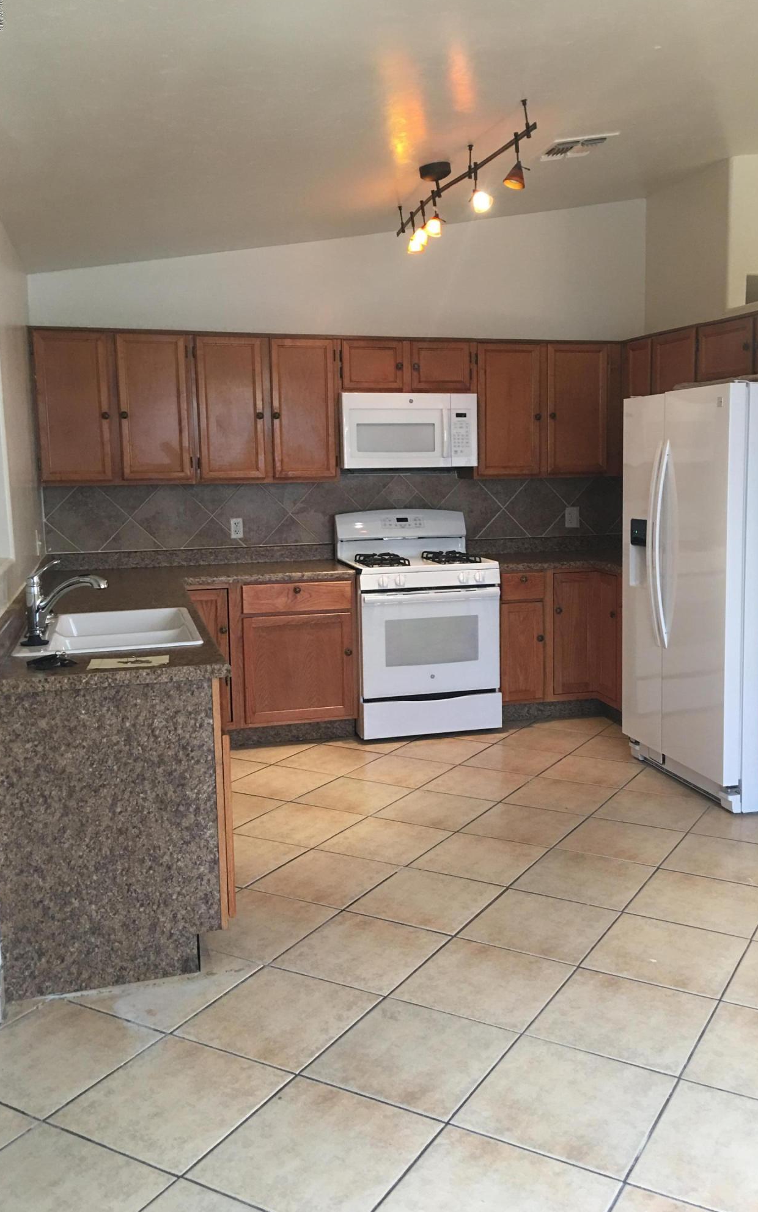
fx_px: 1024
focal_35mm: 31
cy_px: 603
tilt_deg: -7.9
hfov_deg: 40.5
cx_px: 431
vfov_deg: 61.2
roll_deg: +0.3
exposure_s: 1/15
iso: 50
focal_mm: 4.15
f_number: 2.2
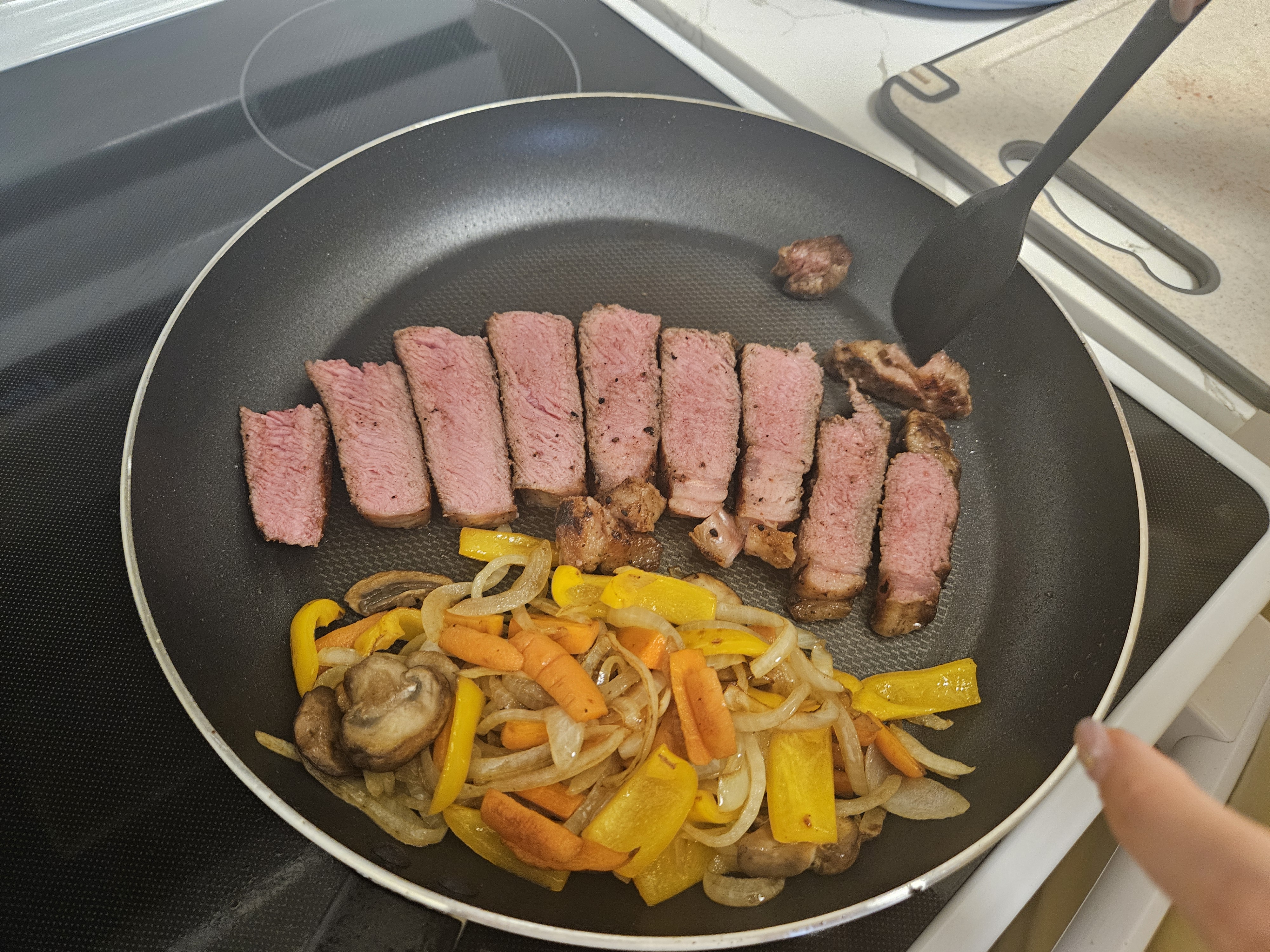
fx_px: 844
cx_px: 635
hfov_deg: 73.9
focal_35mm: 23
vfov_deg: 58.9
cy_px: 476
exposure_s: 1/60
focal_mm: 5.4
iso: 640
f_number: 1.8
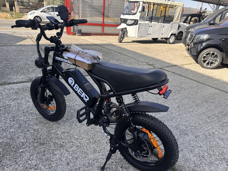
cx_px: 114
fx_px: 158
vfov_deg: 56.8
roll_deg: -4.6
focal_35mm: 24
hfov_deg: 71.6
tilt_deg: -23.5
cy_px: 86
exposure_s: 1/1183
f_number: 1.78
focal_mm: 6.86
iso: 80
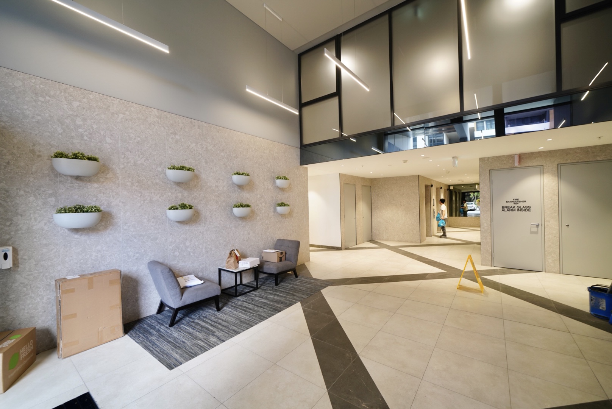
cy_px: 204
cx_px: 306
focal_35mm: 14
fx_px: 238
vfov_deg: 81.3
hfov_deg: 104.2
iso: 400
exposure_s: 1/30
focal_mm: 14
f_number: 4
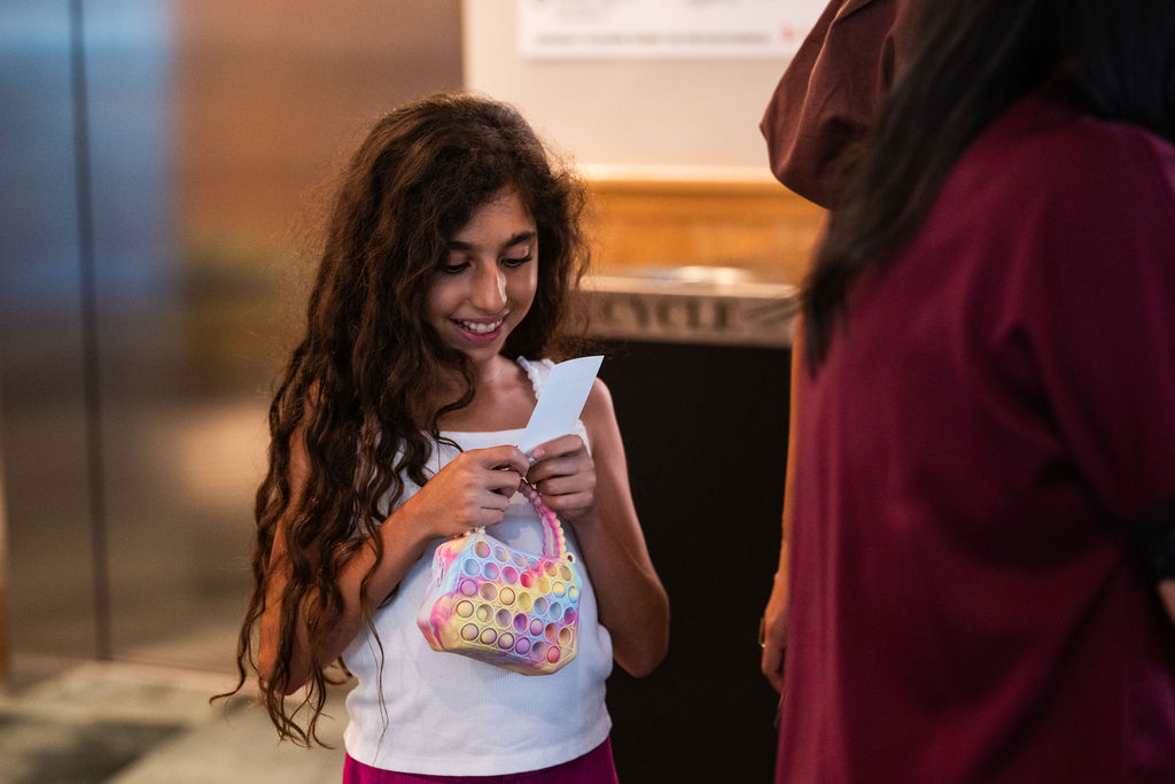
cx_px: 588
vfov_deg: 14.9
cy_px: 392
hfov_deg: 22.1
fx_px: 3003
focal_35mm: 92
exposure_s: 1/125
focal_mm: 92
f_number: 2.8
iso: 2000
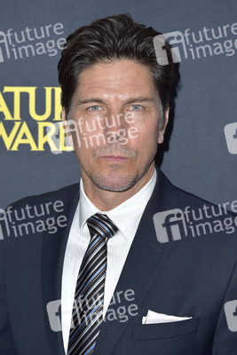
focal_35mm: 100
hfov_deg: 13.7
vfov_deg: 20.4
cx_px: 118
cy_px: 178
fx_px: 987
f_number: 6.3
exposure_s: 1/250
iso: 250
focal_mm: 100
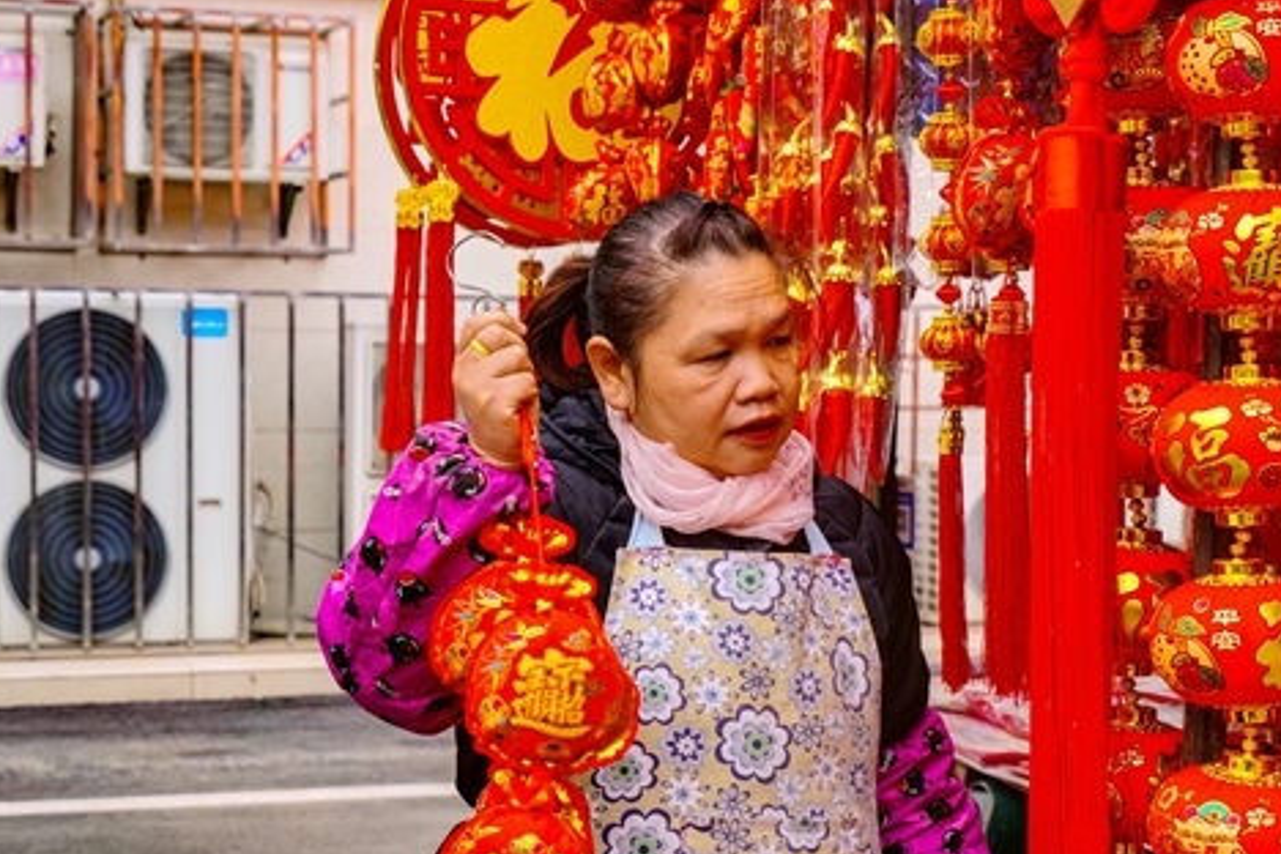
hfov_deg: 29.6
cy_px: 493
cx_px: 690
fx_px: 2419
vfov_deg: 20.0
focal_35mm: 68
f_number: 6.3
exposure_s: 1/640
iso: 500
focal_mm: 53
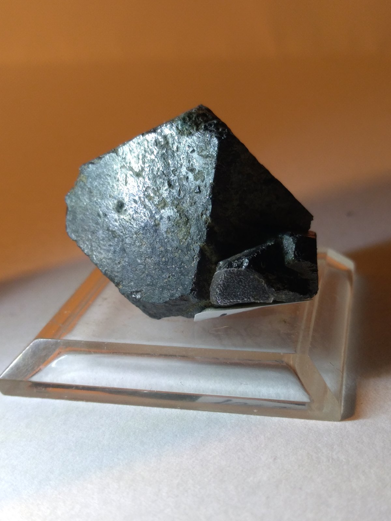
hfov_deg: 53.1
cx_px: 196
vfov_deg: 67.3
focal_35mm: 26
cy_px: 260
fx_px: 392
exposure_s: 1/114
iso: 100
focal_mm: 3.54
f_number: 2
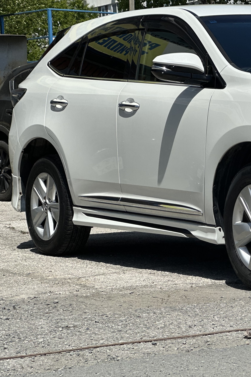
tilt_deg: -1.0
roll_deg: +2.5
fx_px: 1339
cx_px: 298
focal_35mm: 128
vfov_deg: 16.0
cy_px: 196
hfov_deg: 10.5
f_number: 2.8
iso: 32
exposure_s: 1/1357
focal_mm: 9
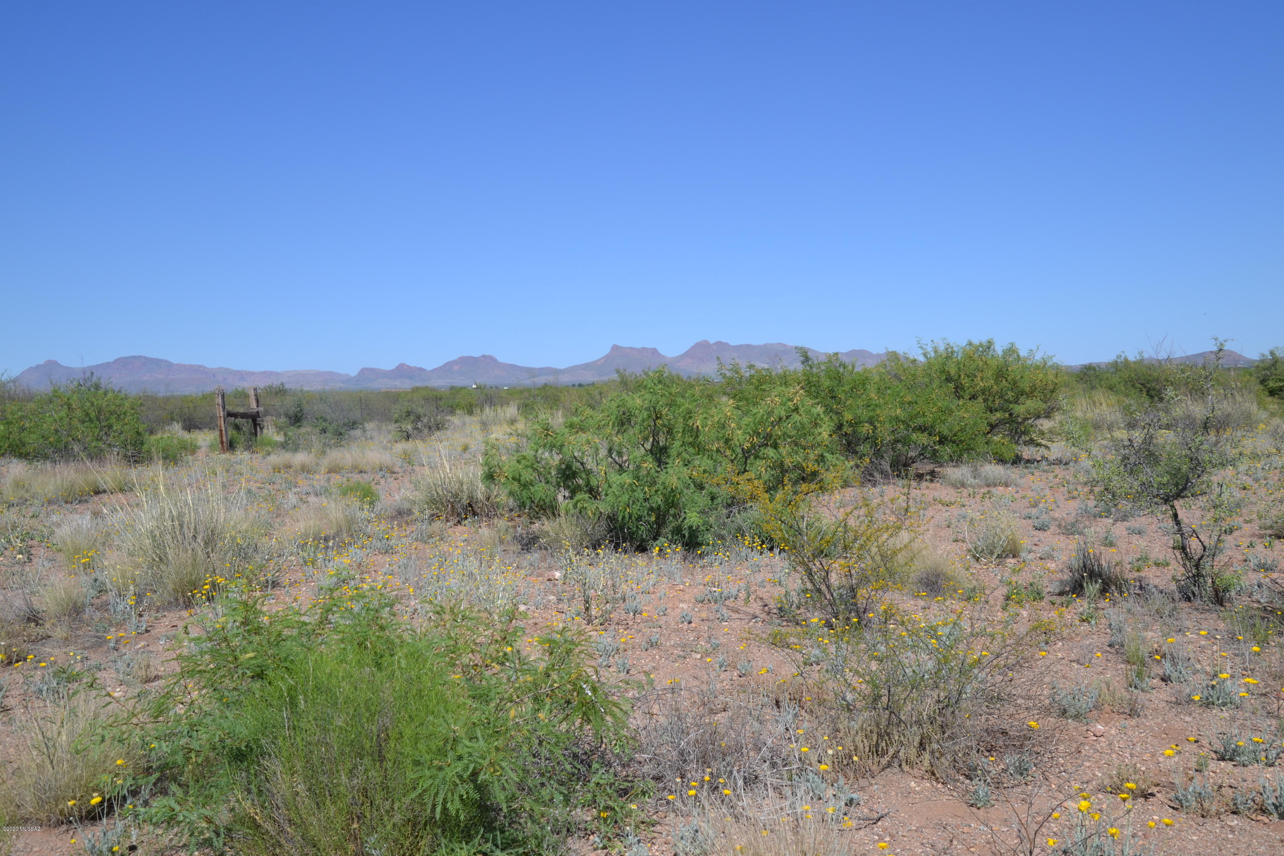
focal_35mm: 33
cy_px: 428
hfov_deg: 57.2
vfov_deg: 40.0
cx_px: 642
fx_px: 1177
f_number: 8
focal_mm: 22
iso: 100
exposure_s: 1/250
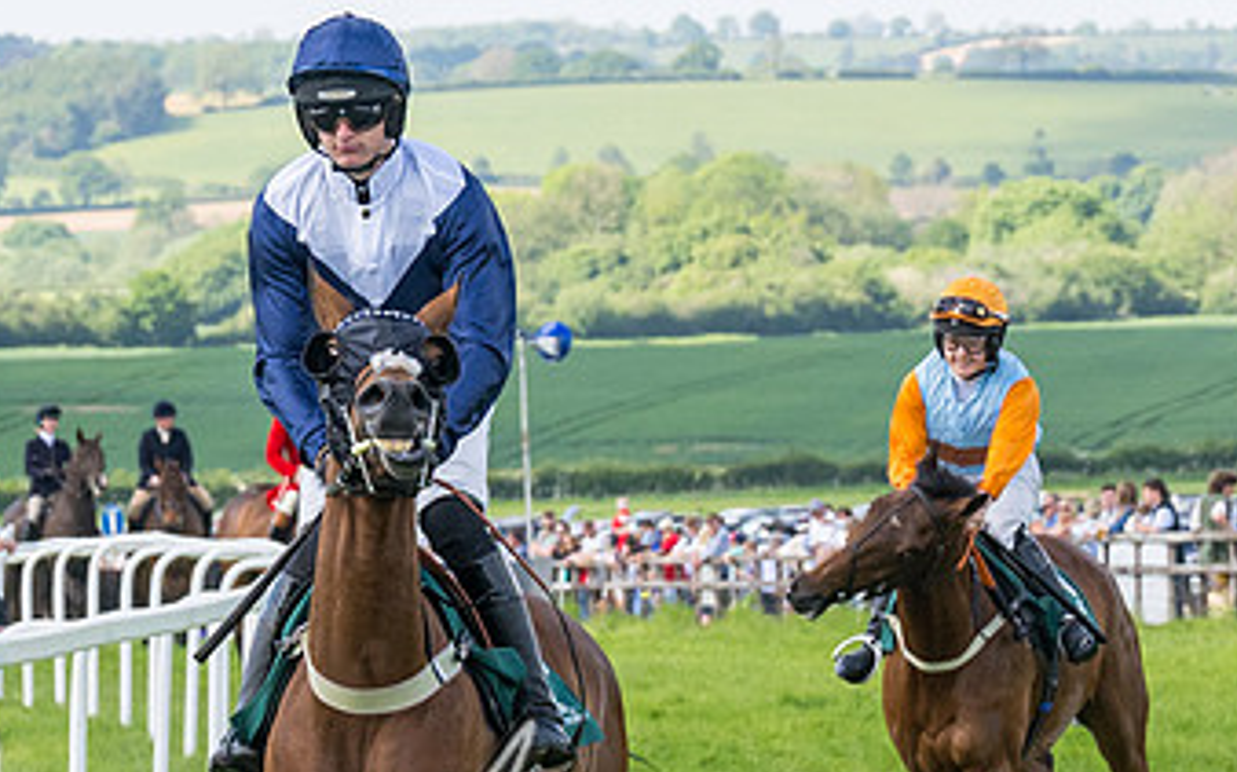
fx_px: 10852
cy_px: 618
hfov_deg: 6.5
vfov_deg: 4.1
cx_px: 530
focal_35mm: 322
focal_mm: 70
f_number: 5
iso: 400
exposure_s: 1/1250
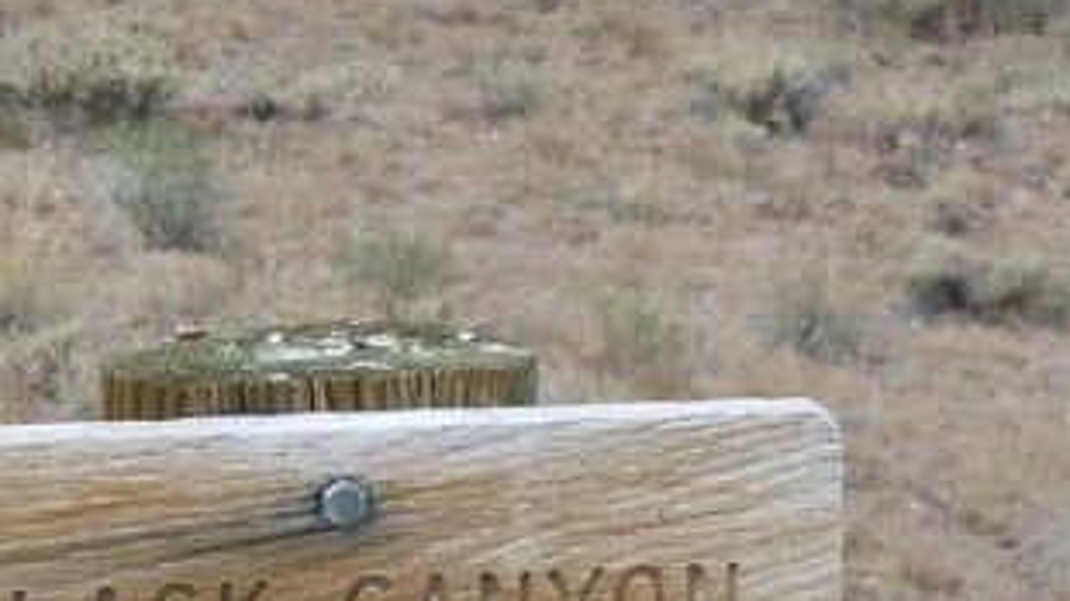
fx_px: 9245
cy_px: 1019
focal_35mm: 326
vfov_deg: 3.7
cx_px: 442
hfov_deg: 6.6
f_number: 4.6
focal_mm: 20.9
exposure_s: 1/160
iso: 100
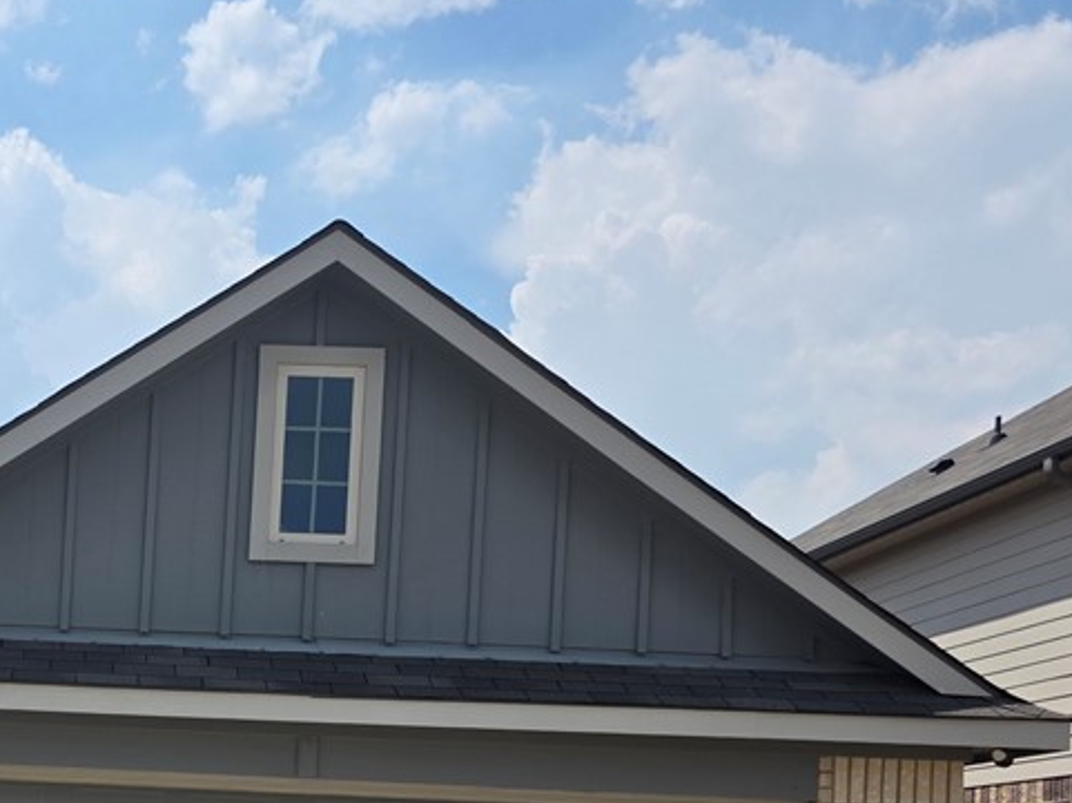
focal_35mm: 49
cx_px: -22
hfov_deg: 35.0
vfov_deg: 27.7
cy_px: 825
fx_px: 1516
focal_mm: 6.3
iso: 64
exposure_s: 1/7944
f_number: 1.7
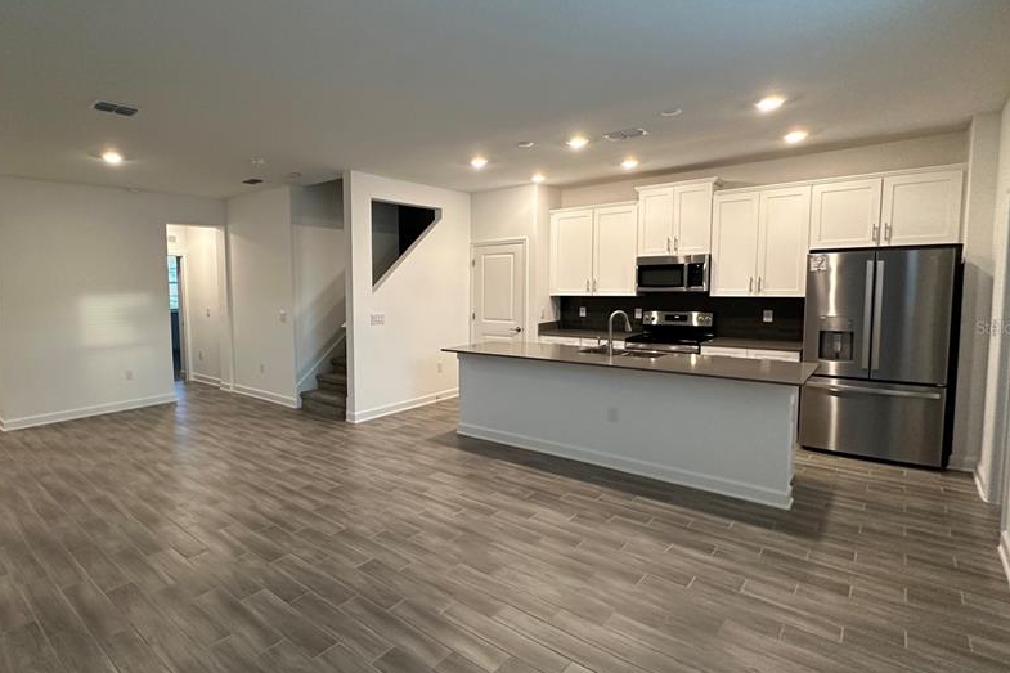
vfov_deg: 64.5
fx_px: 533
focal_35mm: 19
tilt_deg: -5.1
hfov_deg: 85.6
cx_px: 395
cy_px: 327
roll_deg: +0.9
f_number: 2.2
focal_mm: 2.22
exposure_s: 1/120
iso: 320
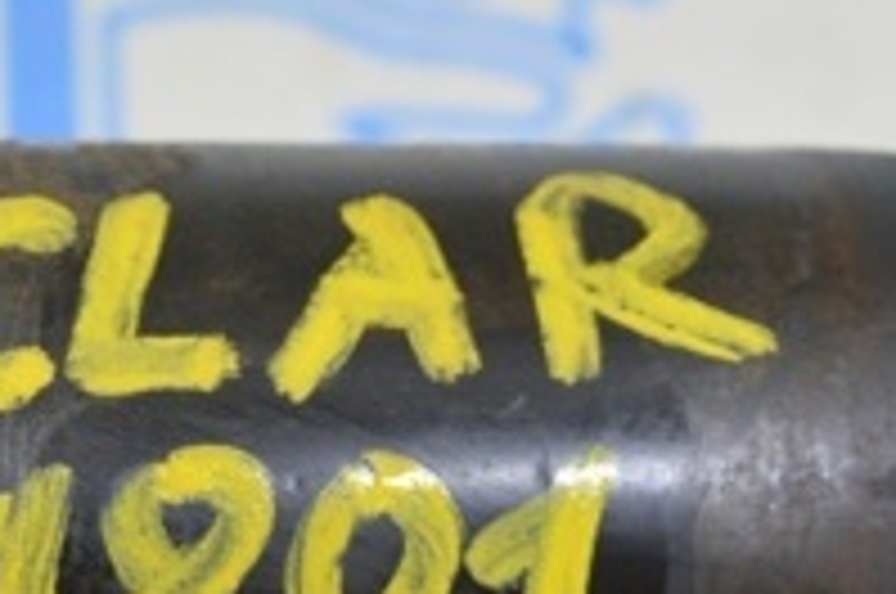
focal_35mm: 193
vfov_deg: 7.1
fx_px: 4796
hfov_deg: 10.6
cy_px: 479
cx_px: 86
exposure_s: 1/25
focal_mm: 40
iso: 400
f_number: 5.6
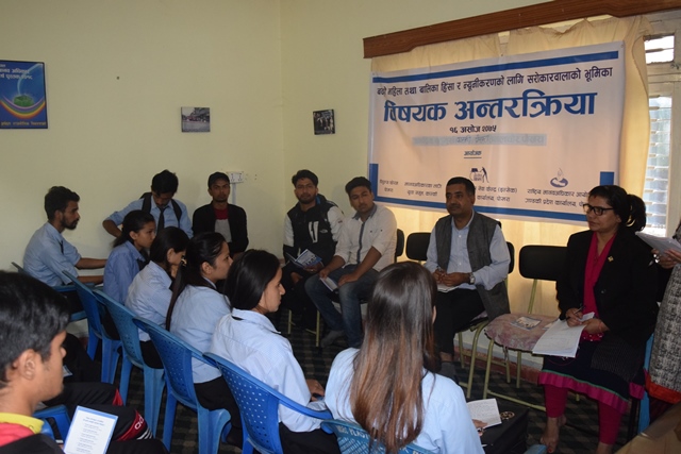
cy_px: 227
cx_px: 340
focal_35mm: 32
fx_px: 596
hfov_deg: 59.5
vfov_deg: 41.7
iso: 2500
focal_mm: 21
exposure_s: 1/60
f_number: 3.8
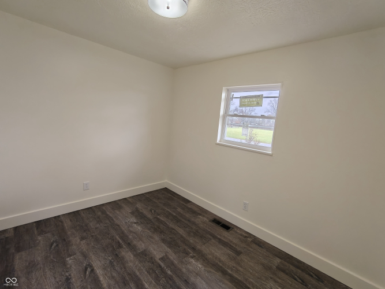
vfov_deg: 81.7
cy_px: 144
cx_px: 192
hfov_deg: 98.2
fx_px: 167
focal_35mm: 15
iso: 500
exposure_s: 1/120
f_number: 2
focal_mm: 2.3
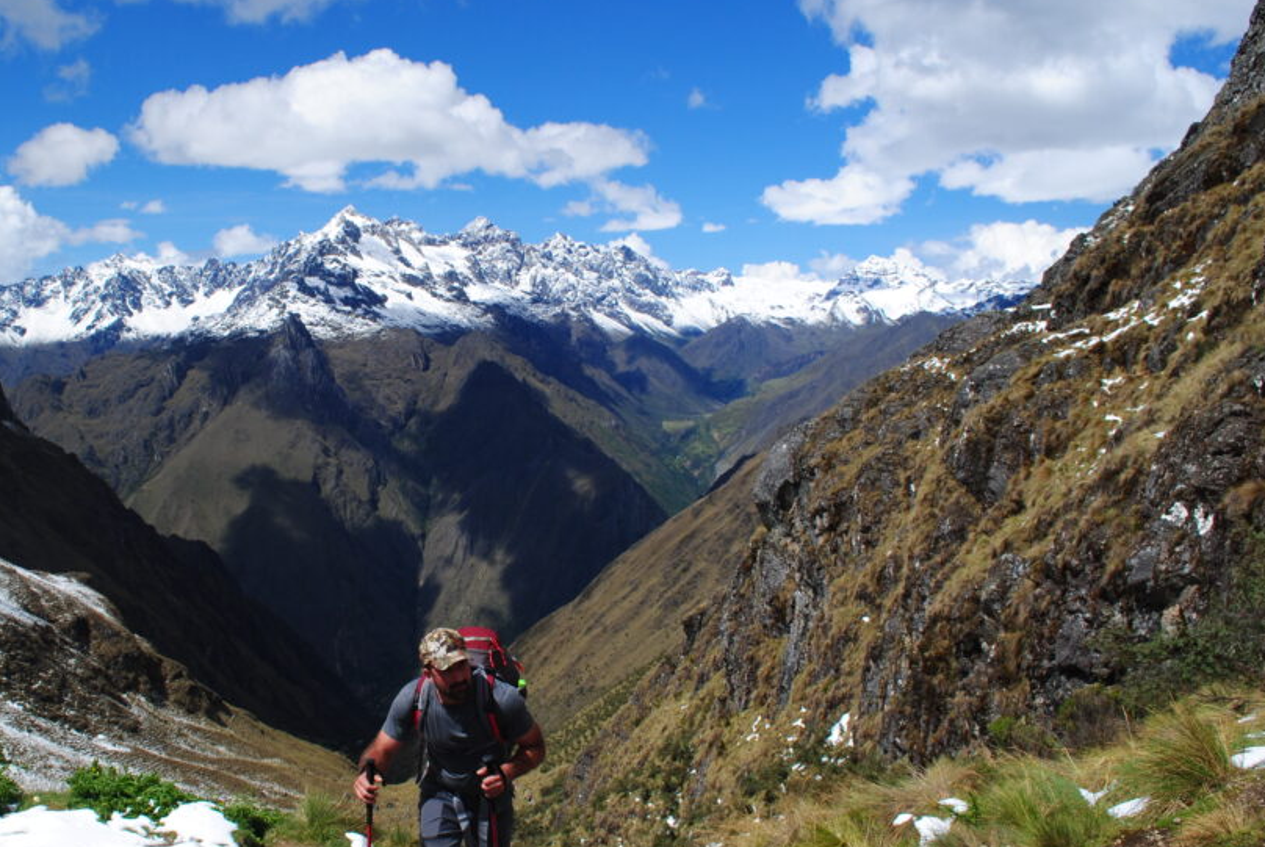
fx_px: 1337
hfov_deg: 50.1
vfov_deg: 35.1
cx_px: 474
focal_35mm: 38
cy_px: 464
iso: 100
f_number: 10
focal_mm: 20
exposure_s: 1/250
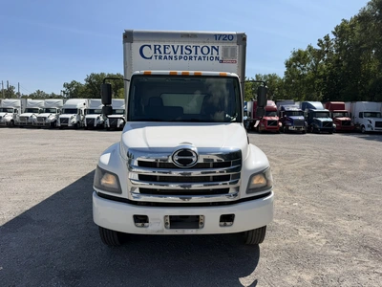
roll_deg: -2.2
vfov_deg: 56.8
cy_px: 144
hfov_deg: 71.6
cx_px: 191
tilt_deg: -4.8
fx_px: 265
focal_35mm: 24
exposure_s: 1/5714
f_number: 1.78
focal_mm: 6.76
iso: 80
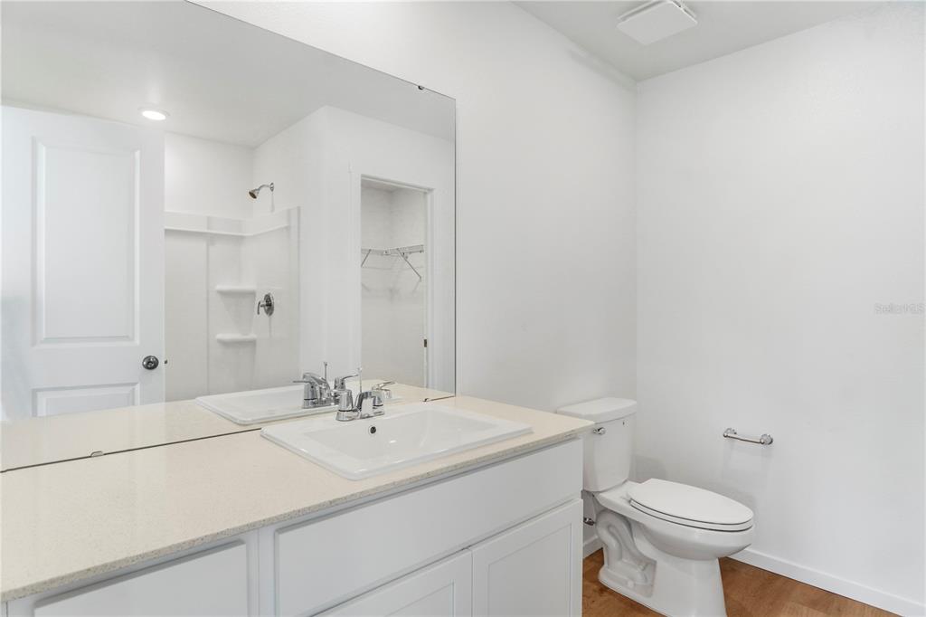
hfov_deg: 90.0
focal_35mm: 18
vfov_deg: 67.3
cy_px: 308
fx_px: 463
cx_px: 463
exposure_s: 1/60
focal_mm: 12
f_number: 3.2
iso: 100
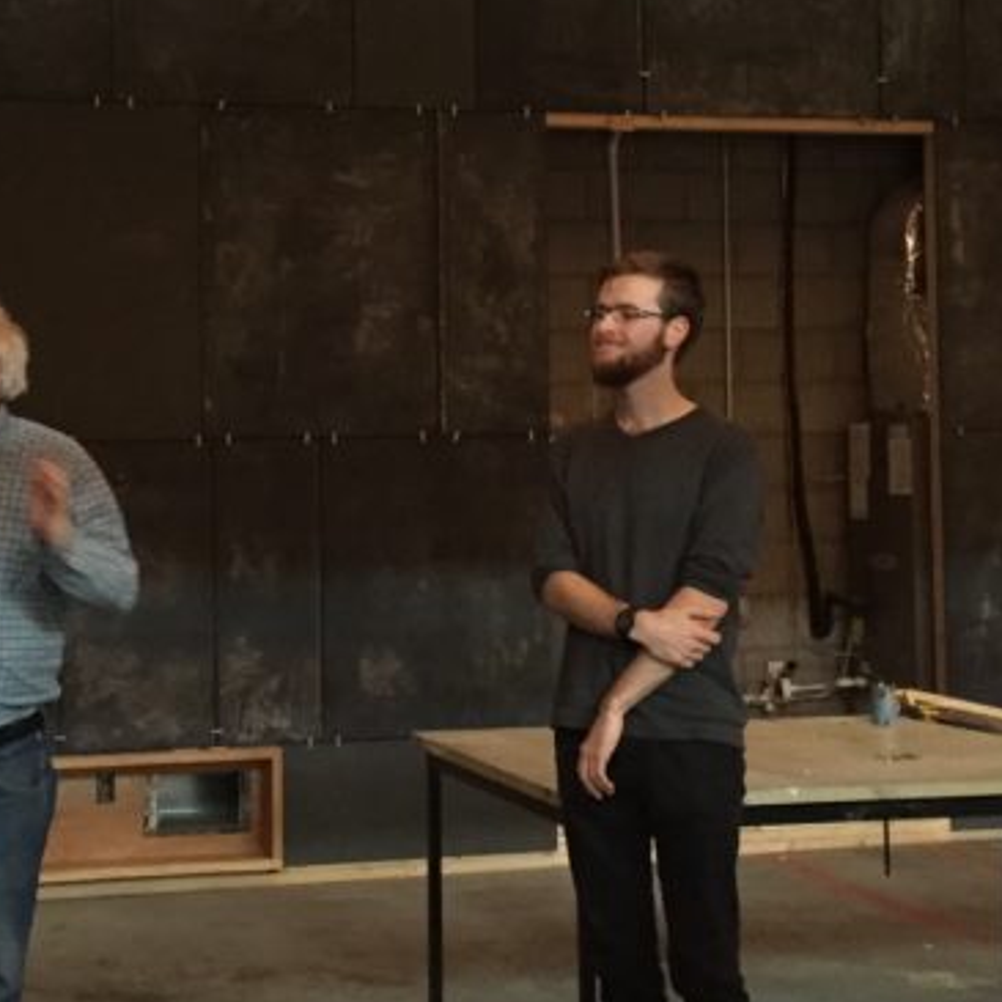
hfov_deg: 23.8
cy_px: 351
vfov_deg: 23.9
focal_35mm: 72
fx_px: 2358
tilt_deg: +2.1
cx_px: 264
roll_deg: -0.1
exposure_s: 1/15
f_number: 2.2
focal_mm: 4.15
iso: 400
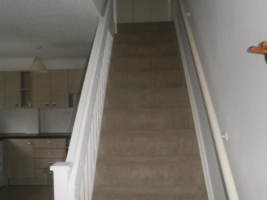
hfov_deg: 54.0
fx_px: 262
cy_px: 105
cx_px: 129
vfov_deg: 41.7
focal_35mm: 34
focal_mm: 5.45
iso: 125
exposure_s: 1/30
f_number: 2.9
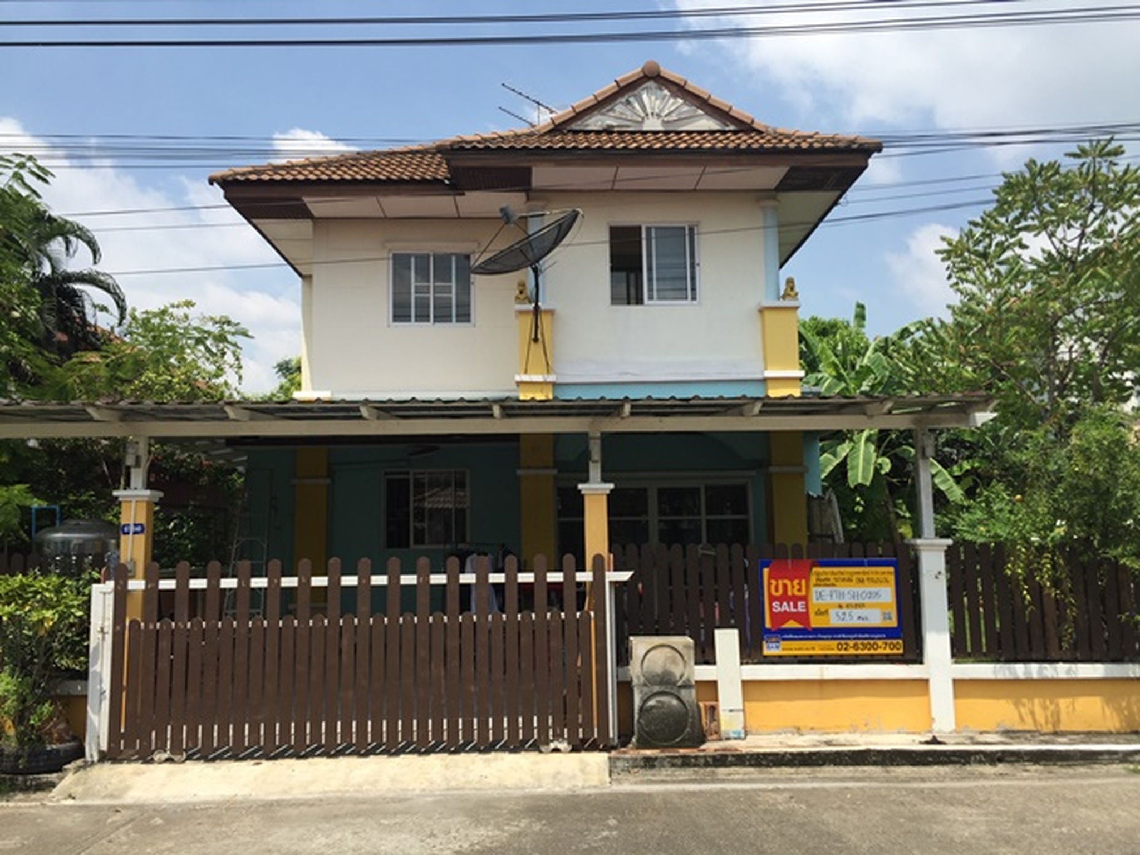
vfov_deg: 48.2
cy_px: 428
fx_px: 955
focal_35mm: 29
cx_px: 570
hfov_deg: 61.7
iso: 32
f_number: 2.2
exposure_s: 1/1980
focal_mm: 4.15
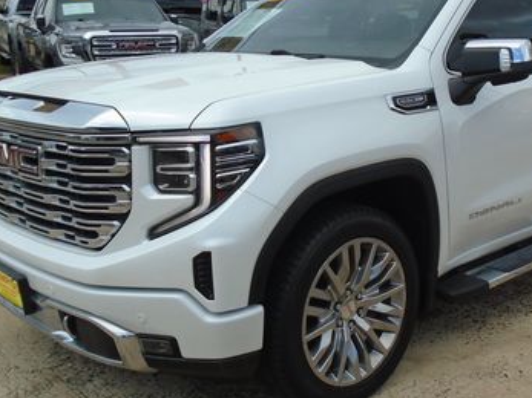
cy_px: 159
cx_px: 359
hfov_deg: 39.2
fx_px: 737
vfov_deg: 30.2
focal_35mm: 48
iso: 100
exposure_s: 1/200
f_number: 8
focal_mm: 4.6
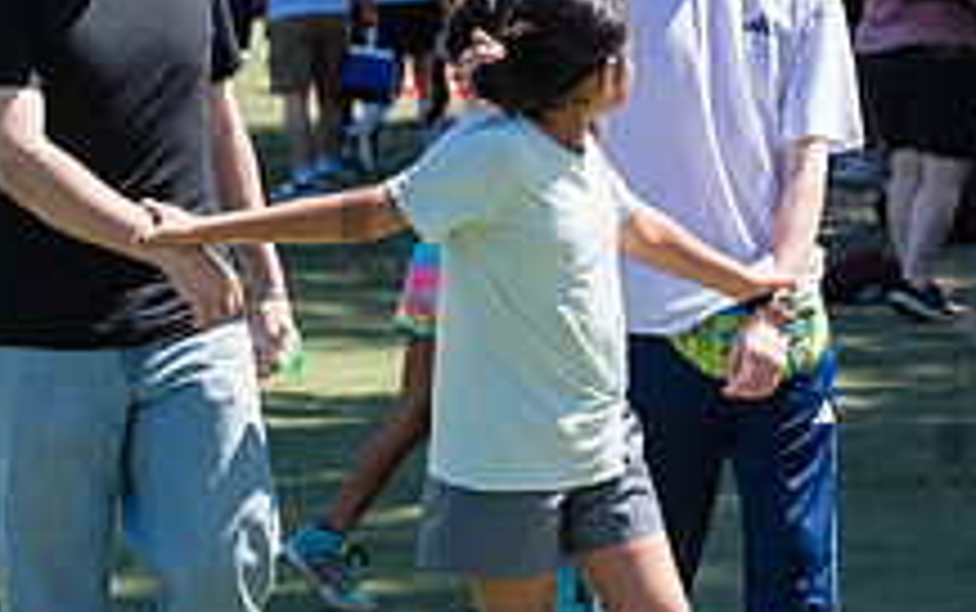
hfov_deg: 9.6
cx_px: 517
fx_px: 5830
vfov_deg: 6.0
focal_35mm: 219
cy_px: 140
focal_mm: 70
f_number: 4
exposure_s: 1/800
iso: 200
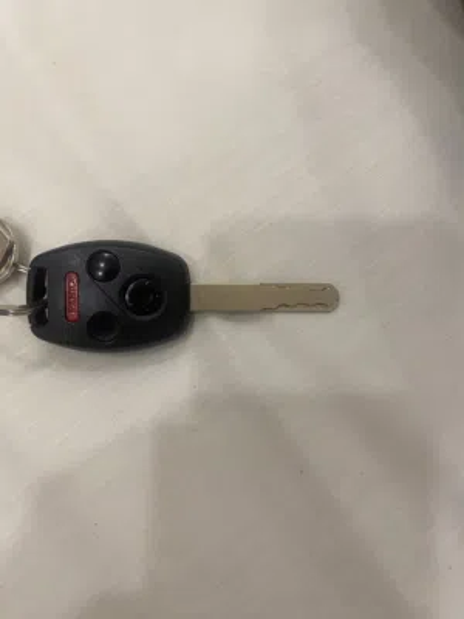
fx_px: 447
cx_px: 232
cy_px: 310
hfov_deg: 54.9
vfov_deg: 69.4
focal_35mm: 25
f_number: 1.8
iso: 125
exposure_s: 1/50
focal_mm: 4.25
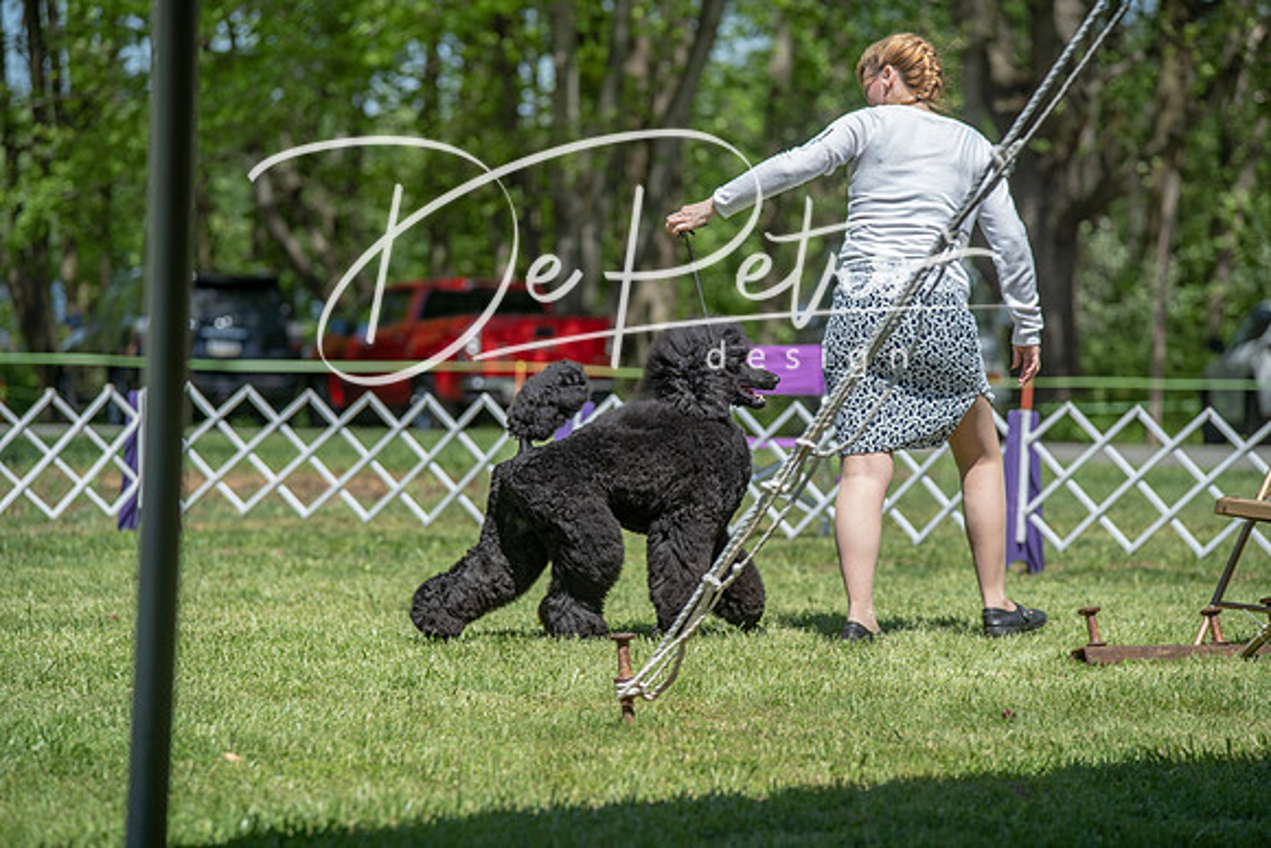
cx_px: 636
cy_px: 424
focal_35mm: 150
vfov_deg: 9.2
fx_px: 5297
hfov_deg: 13.7
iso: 100
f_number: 5
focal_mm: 150
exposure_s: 1/400
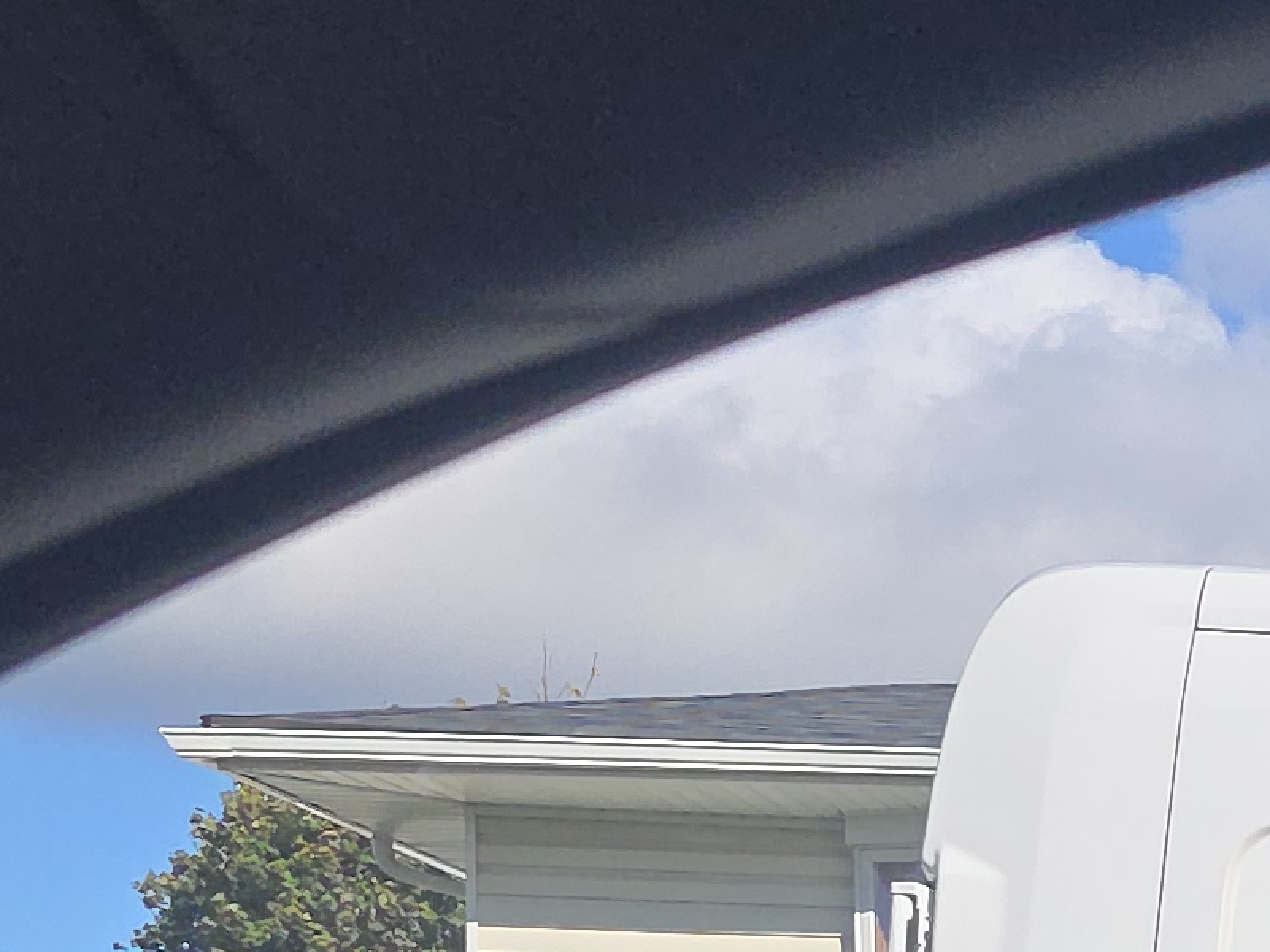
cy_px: 1823
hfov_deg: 13.7
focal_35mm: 115
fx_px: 4219
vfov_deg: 11.7
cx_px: 2764
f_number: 1.7
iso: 80
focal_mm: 6.3
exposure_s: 1/5017
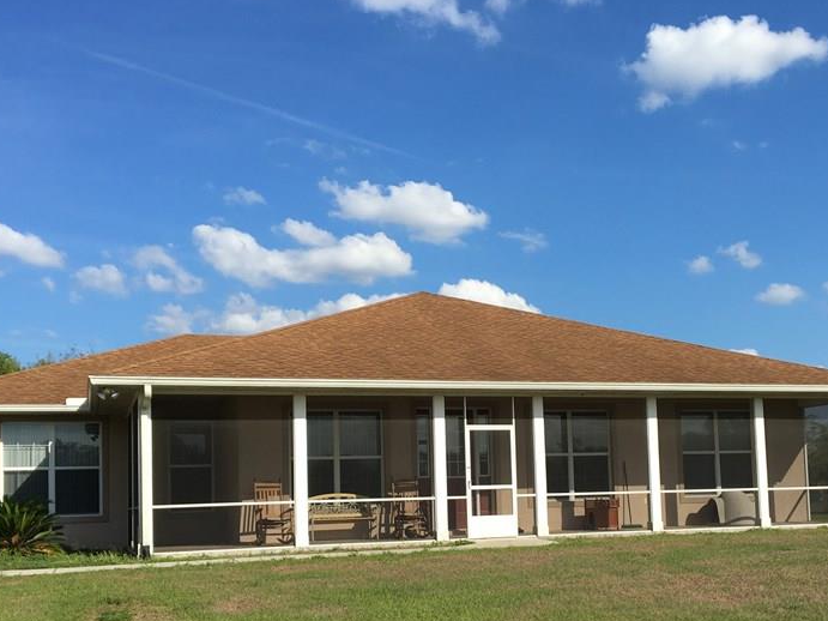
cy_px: 435
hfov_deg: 43.8
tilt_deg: +3.4
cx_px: 463
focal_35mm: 43
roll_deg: +0.8
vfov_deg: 33.2
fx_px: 1028
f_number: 2.2
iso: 25
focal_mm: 4.15
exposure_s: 1/1876
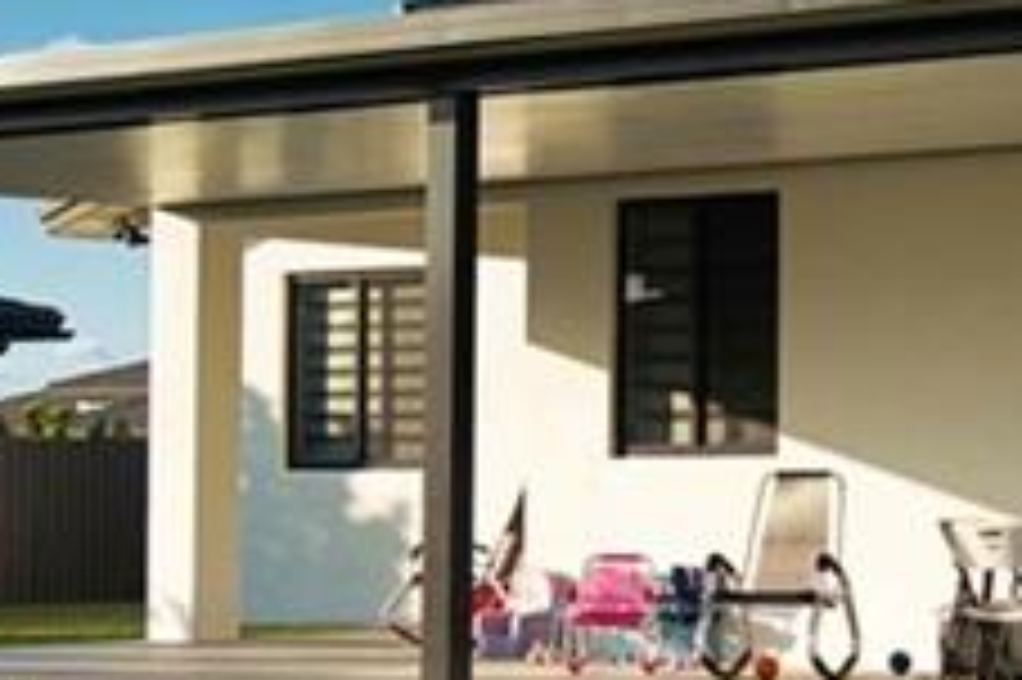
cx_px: 833
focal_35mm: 127
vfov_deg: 10.8
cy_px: 518
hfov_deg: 16.0
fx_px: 3603
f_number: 2.8
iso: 125
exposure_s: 1/1600
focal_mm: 18
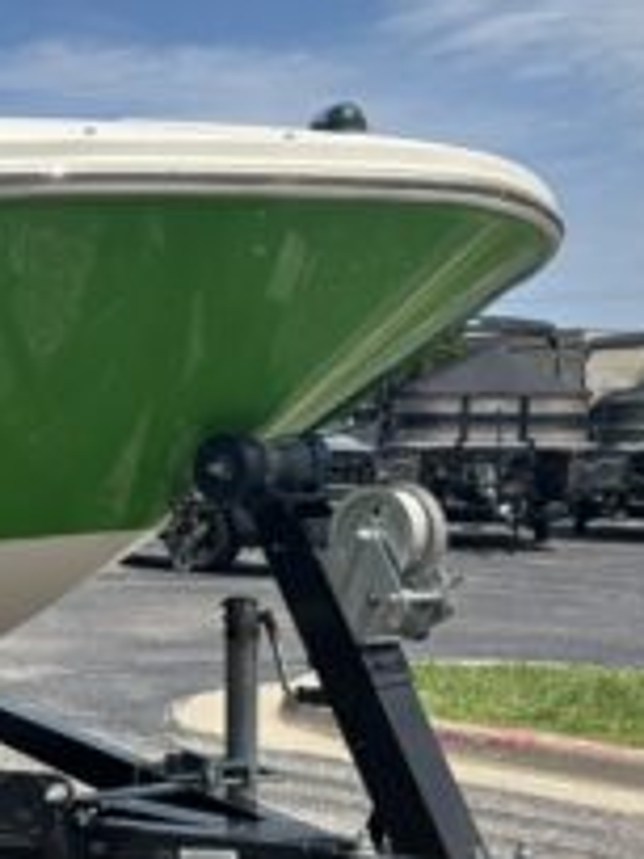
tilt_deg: -4.0
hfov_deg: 19.6
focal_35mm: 68
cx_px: -229
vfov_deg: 28.3
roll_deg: +0.4
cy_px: 594
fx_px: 1687
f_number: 1.6
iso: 50
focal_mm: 5.96
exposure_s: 1/3413
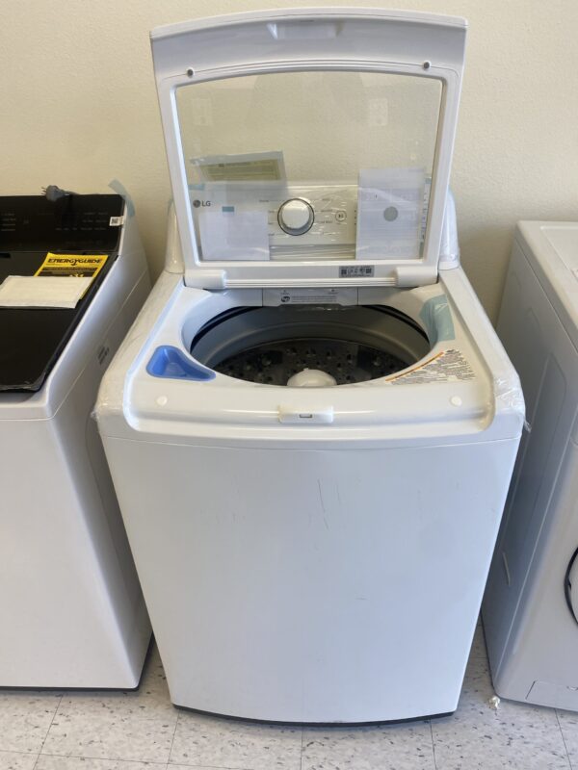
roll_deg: +1.1
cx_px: 289
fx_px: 579
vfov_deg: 67.3
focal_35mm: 26
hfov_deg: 53.1
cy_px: 385
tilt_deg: -31.8
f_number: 1.8
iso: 50
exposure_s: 1/127
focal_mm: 4.25
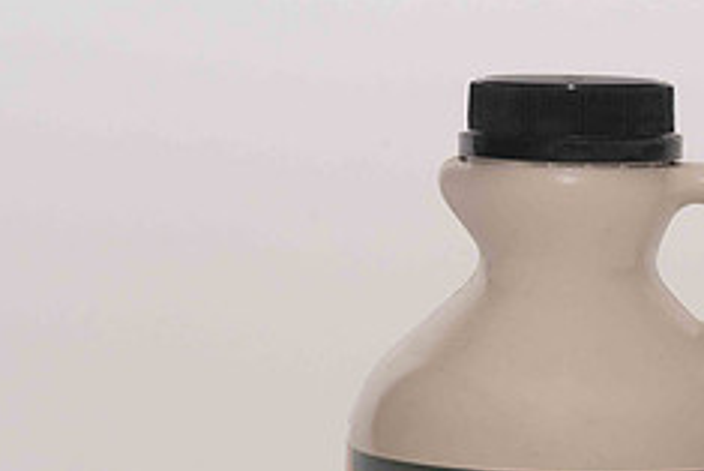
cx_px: 617
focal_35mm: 210
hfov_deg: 9.8
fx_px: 4109
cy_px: 520
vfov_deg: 6.5
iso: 400
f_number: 13
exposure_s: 1/100
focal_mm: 85
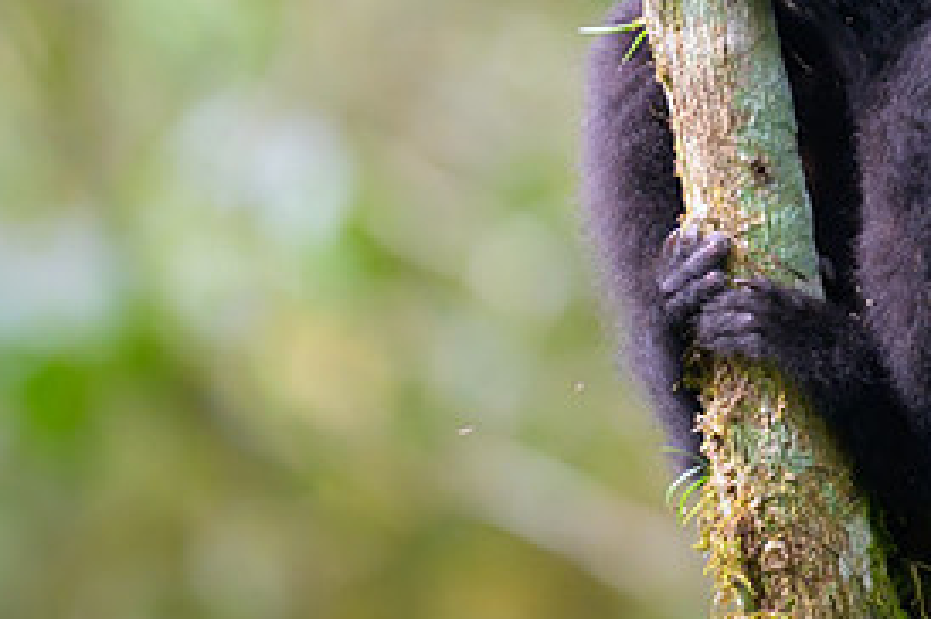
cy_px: -93
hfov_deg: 2.0
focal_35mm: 1030
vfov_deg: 1.3
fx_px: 26605
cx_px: 834
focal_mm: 400
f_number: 2.8
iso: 2500
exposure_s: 1/640
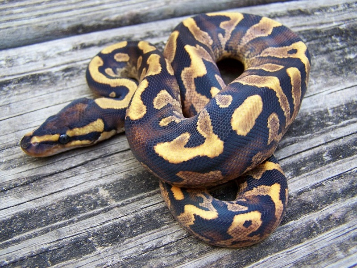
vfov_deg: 37.7
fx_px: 392
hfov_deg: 49.0
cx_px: 178
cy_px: 134
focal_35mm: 38
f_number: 2.8
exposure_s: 1/30
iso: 100
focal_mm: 6.3
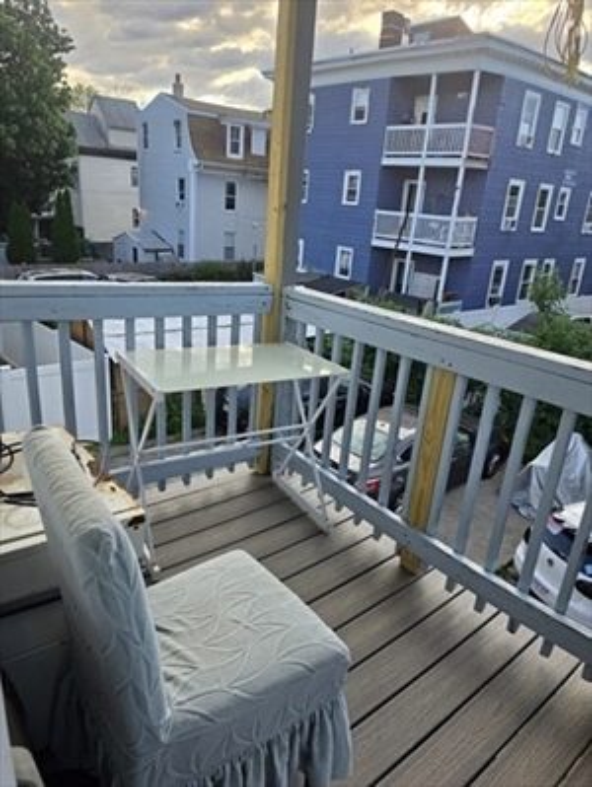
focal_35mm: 23
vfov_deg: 73.9
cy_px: 394
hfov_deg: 59.0
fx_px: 524
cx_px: 296
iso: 64
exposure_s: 1/3667
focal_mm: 6.5
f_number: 1.4
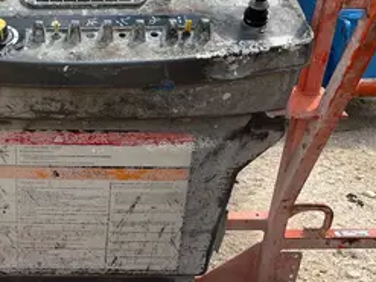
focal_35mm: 58
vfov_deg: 25.2
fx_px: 630
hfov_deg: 31.9
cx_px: 47
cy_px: 152
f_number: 1.6
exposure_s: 1/2571
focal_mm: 5.1
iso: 50
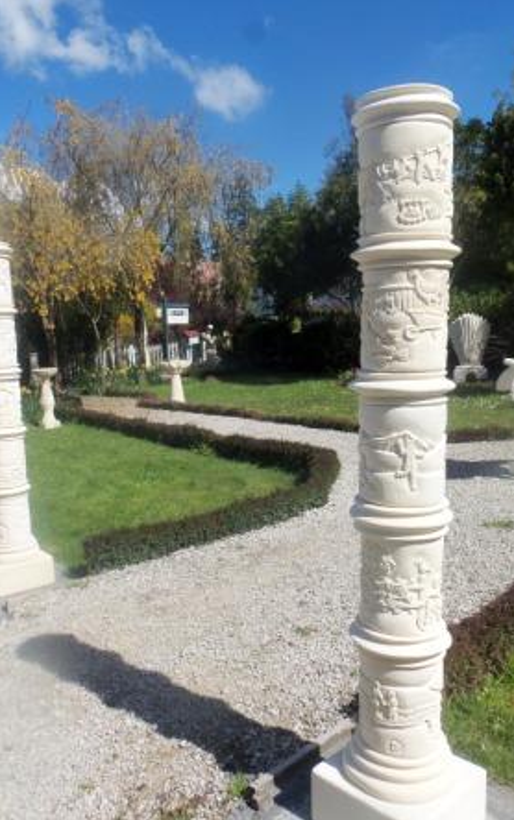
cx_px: 218
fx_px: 694
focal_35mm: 31
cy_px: 410
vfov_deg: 61.2
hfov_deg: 40.5
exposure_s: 1/160
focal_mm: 5.2
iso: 80
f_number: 8.6
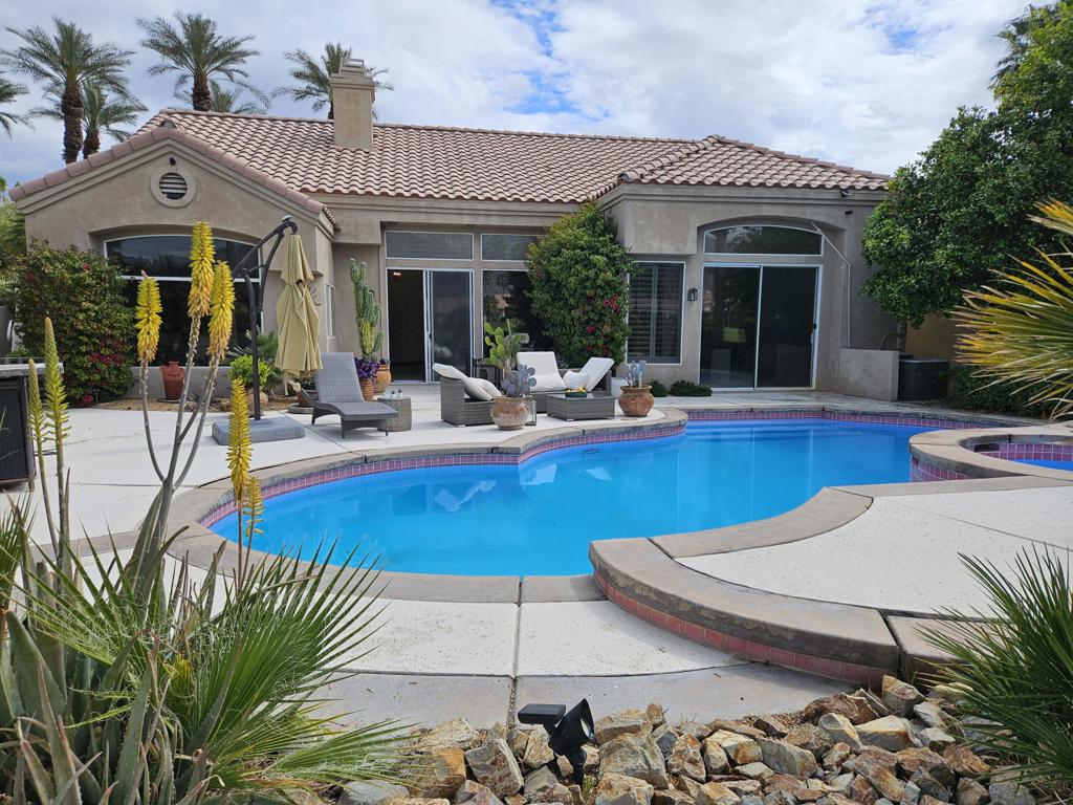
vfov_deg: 58.9
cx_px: 536
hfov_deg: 73.9
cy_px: 402
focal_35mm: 23
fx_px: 713
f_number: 1.8
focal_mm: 5.4
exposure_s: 1/2866
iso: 25
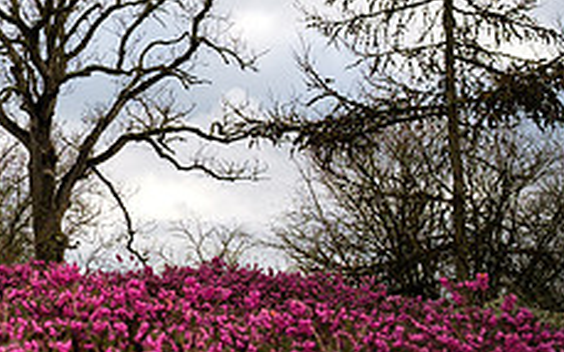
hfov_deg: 25.7
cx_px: -160
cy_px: 120
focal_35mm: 69
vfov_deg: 18.8
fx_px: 1060
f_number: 5.6
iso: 160
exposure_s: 1/250
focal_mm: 16
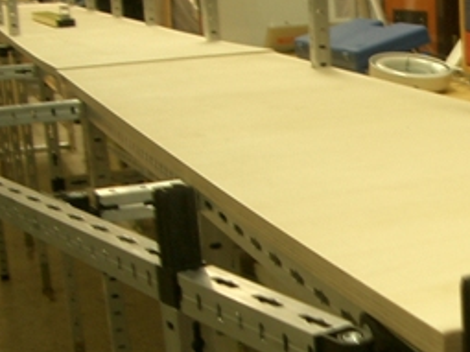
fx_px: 1194
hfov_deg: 20.8
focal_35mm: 88
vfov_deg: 16.5
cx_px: 564
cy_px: 328
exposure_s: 1/6
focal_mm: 5.8
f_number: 2.6
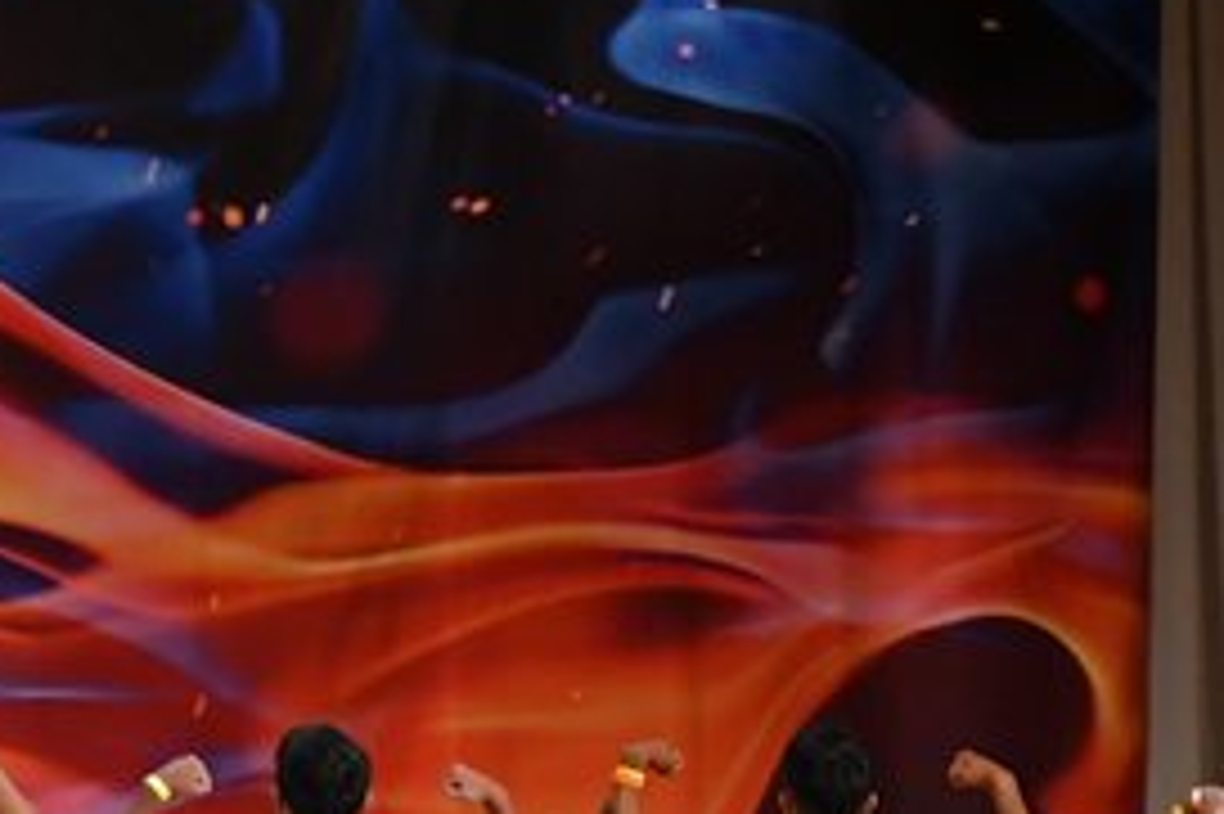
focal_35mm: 291
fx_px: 9888
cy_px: 953
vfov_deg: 4.7
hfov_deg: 7.1
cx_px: 1280
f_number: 5.6
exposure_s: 1/400
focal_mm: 68
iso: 3200
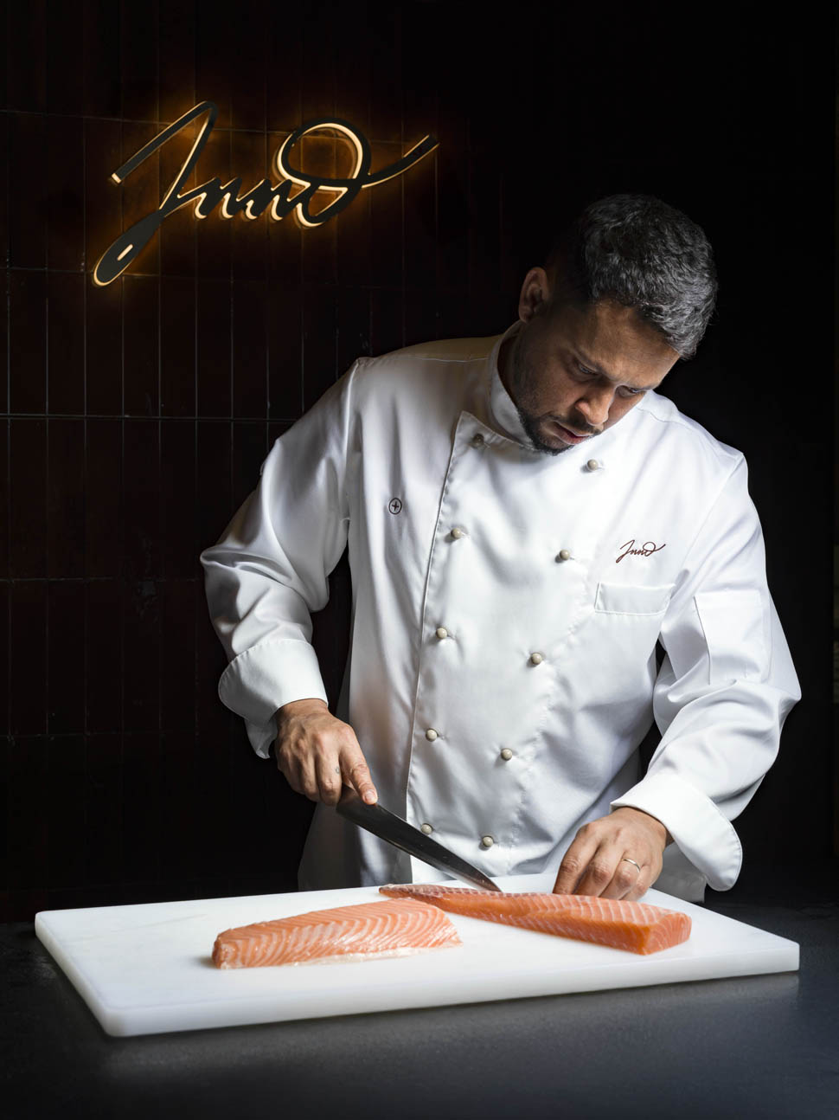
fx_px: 1649
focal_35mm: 51
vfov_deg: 37.5
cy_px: 560
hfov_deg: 28.6
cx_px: 420
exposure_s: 1/125
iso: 100
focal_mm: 65
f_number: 8
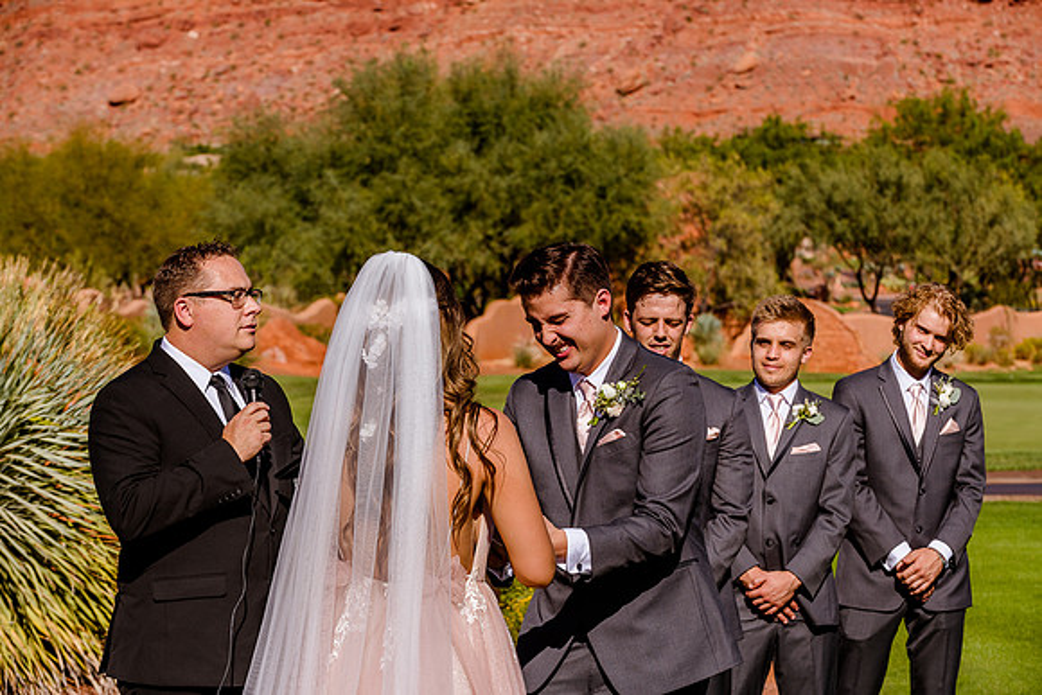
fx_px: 3184
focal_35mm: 110
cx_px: 521
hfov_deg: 18.6
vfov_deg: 12.5
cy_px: 348
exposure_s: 1/800
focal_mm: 110
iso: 200
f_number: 9
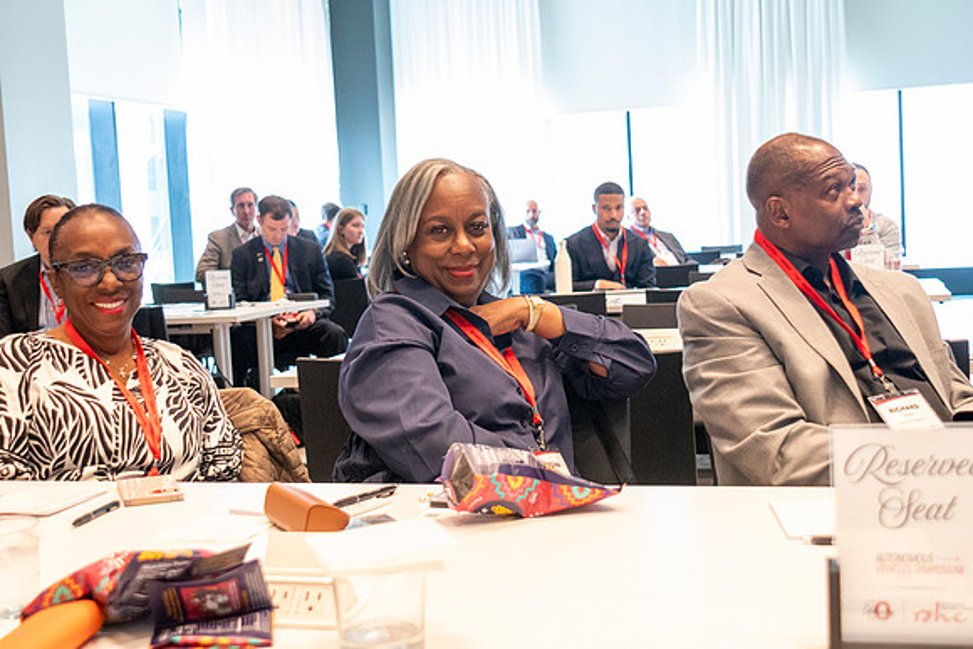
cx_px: 486
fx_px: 1298
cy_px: 324
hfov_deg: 41.1
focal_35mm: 48
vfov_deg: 28.1
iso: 3200
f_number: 4.2
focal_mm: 32
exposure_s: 1/80
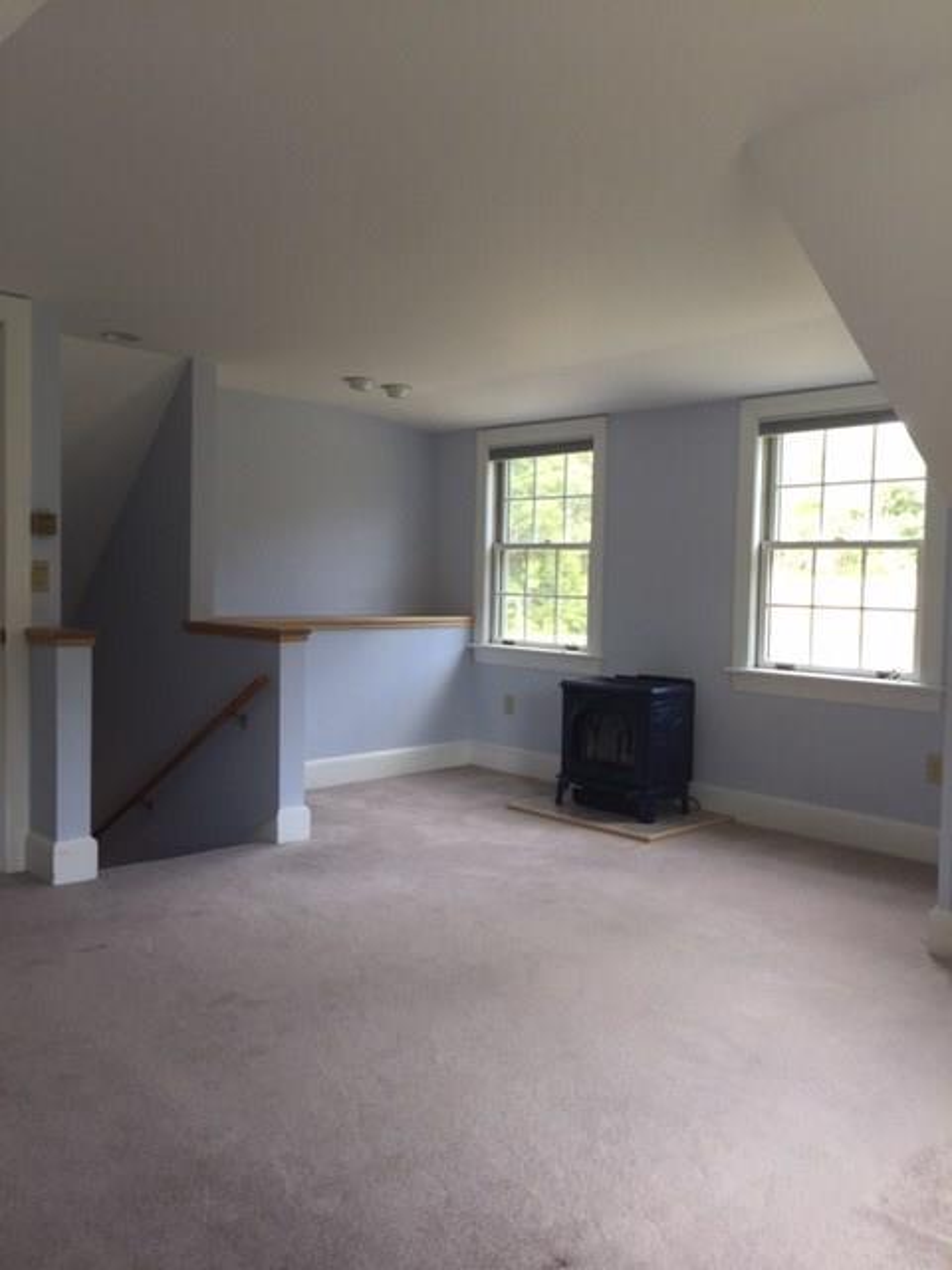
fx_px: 1063
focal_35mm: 29
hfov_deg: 48.2
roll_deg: -1.3
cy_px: 635
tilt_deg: -2.1
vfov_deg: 61.7
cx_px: 476
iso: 32
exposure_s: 1/40
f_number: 2.2
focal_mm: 4.15
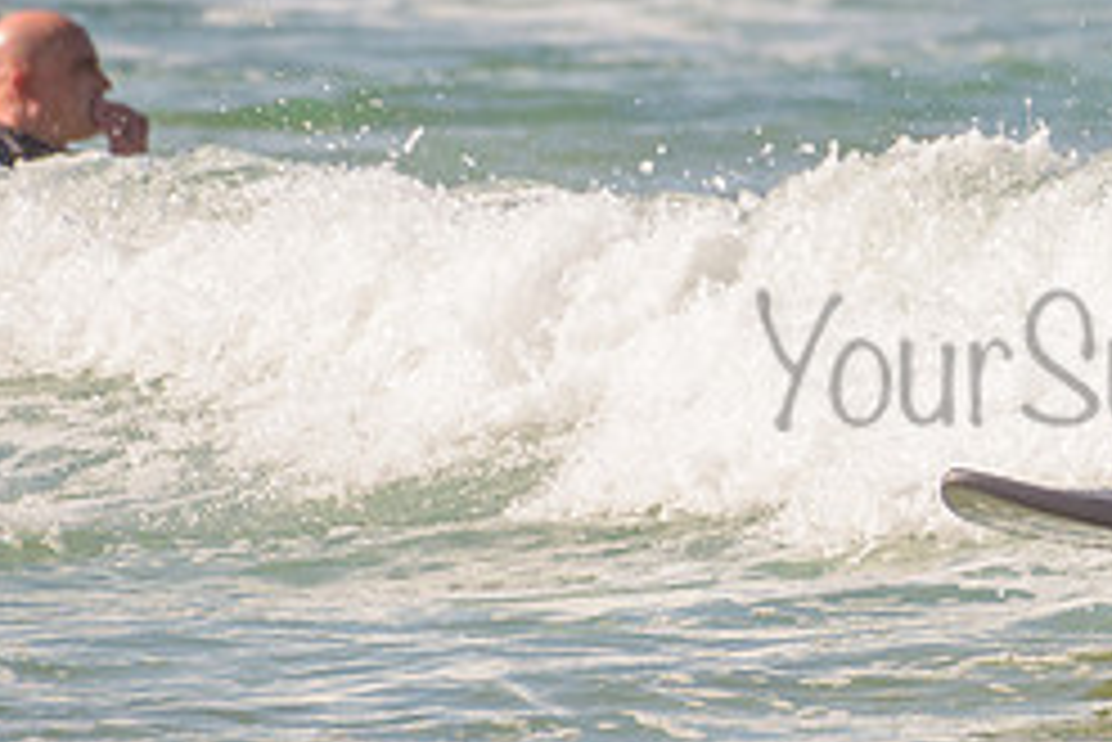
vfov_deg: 1.0
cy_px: 124
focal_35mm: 1439
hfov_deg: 1.4
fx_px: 44473
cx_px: 1516
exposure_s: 1/2000
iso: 160
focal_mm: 500
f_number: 5.6
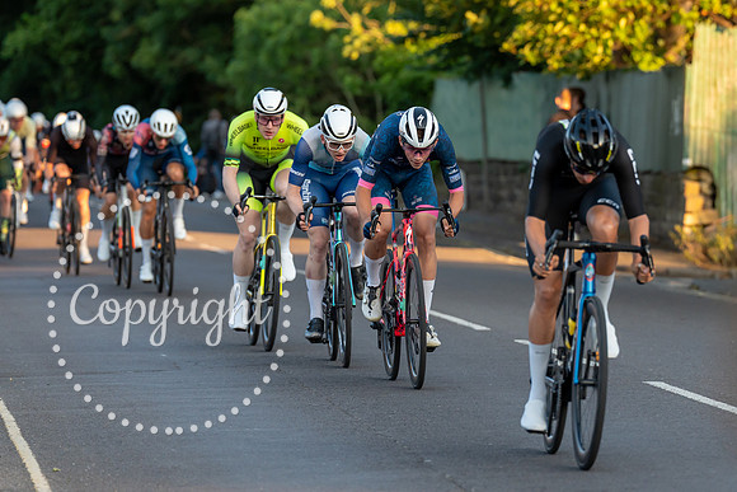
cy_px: 212
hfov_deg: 7.3
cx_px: 522
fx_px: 5803
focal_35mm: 283
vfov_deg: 4.9
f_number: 4
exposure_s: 1/800
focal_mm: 200
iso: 1000
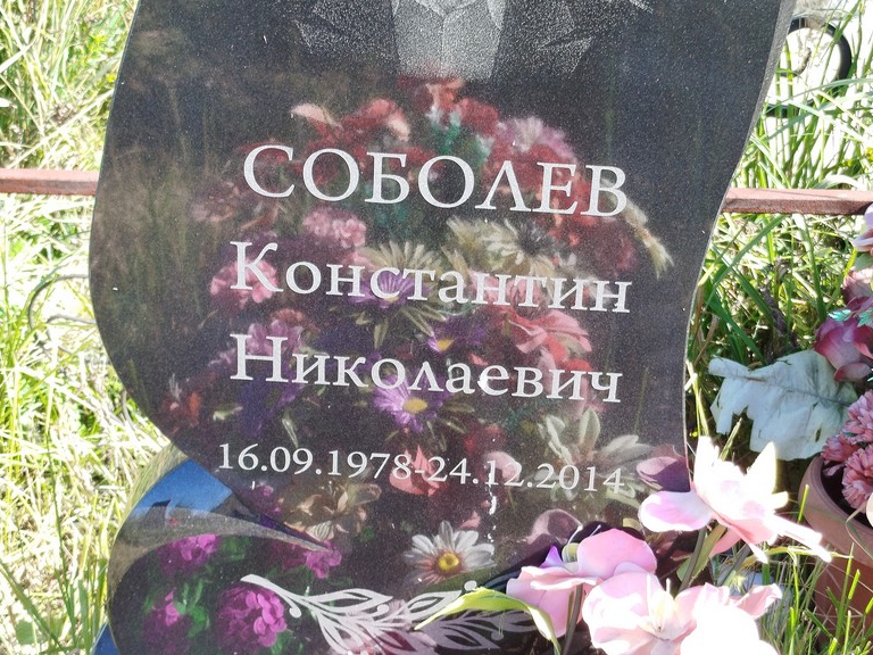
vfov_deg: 54.9
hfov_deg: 69.4
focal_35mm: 25
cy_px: 315
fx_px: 630
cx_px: 449
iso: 50
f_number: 1.7
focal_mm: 5.31
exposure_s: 1/100
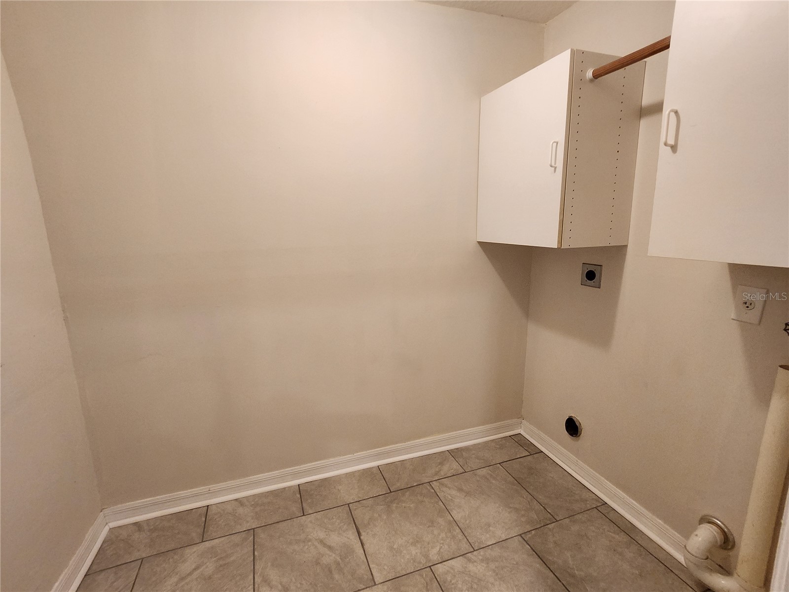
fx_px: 296
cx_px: 394
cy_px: 296
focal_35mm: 13
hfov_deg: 106.2
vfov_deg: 89.9
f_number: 2.2
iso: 160
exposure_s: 1/60
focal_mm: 1.7
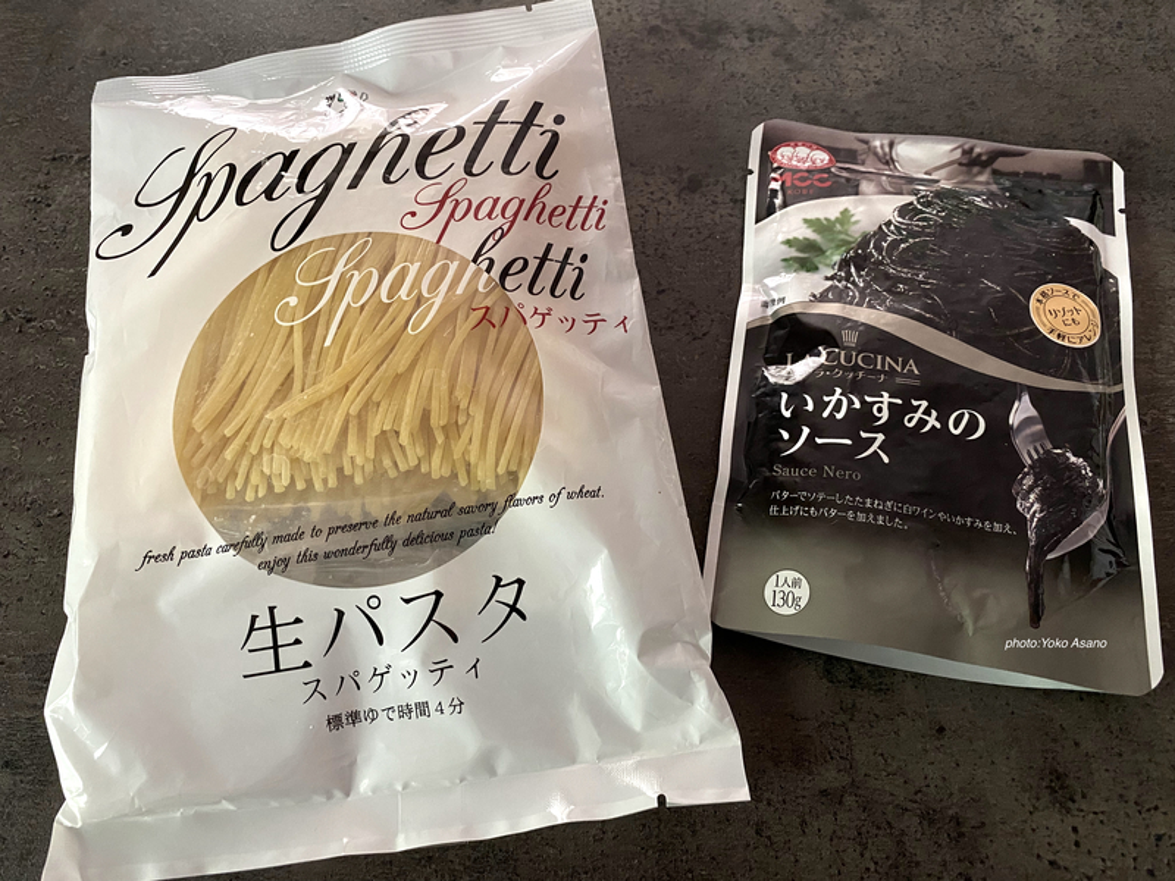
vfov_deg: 53.1
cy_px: 440
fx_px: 883
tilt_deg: -66.2
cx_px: 588
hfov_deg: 67.3
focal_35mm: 26
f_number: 1.8
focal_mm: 4.25
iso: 640
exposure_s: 1/30
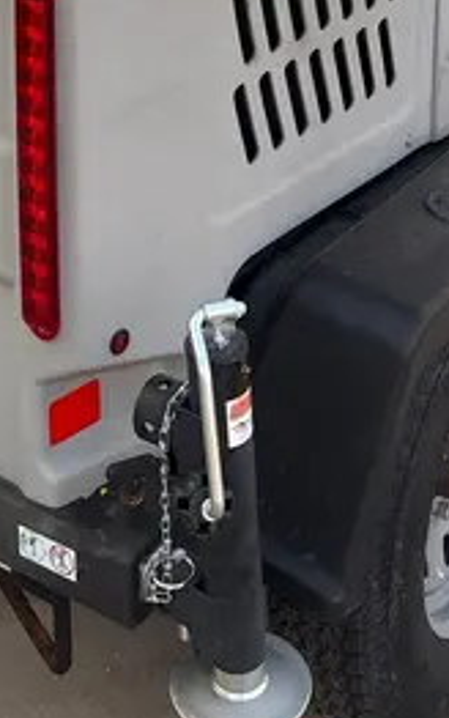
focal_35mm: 77
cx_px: 131
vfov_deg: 24.1
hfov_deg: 16.9
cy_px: -166
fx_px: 1506
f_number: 1.6
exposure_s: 1/406
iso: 50
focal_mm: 5.96
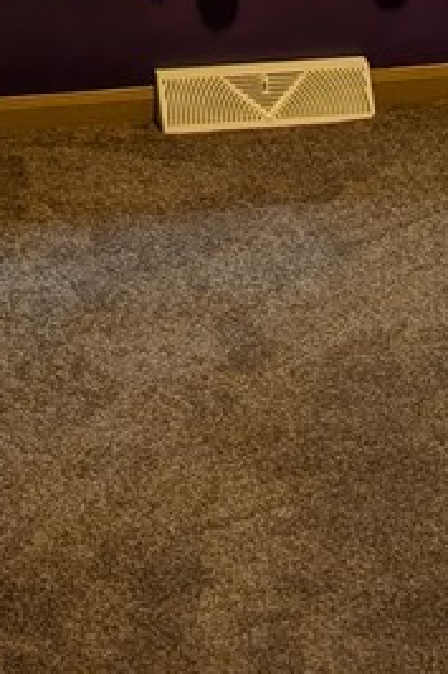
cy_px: -276
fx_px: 1794
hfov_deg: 13.9
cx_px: -39
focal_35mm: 96
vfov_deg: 19.1
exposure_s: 1/60
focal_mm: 6.9
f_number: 1.68
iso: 29
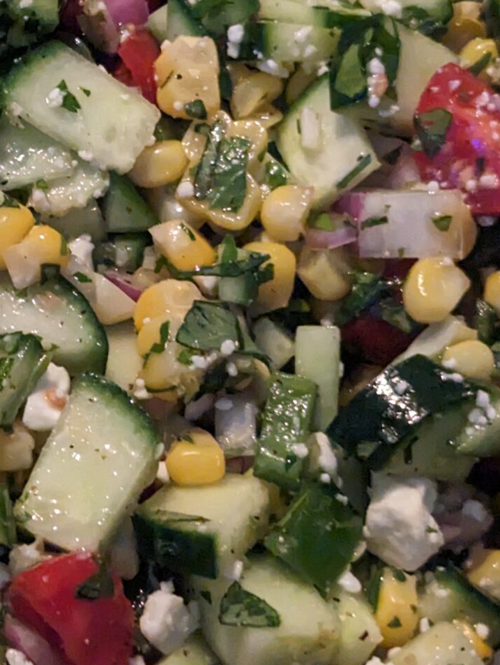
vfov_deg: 15.2
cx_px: -107
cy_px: 195
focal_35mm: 129
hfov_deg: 11.3
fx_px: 2479
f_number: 1.85
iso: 2470
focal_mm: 6.81
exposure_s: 1/60
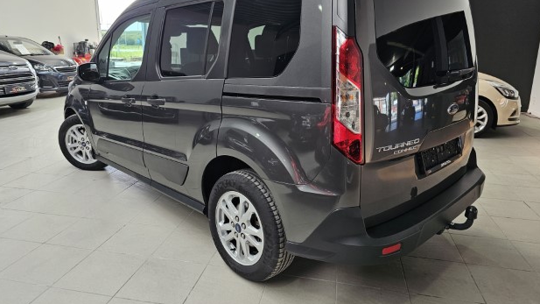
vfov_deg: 44.3
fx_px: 372
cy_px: 132
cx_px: 263
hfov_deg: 71.9
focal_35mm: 26
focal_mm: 6.3
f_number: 1.7
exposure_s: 1/180
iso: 100
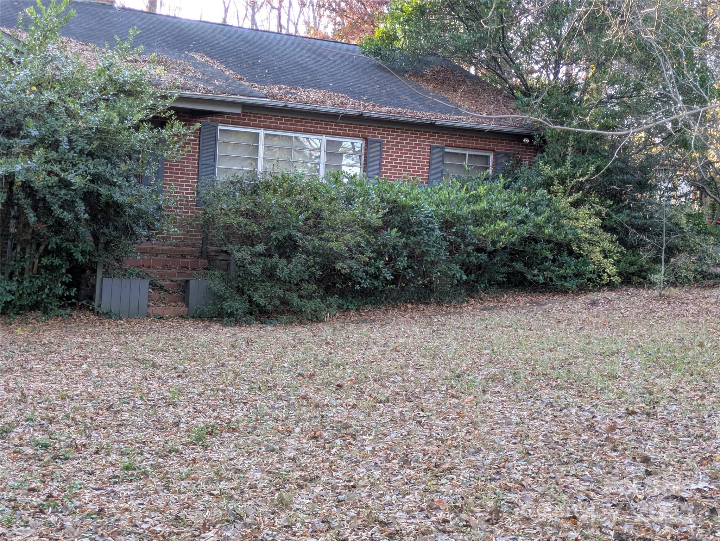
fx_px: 1061
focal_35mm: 51
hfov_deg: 37.5
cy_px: 270
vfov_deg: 28.6
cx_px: 360
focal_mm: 5.43
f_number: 1.89
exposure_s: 1/130
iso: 146
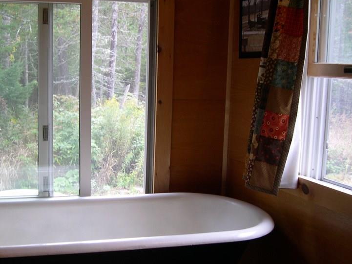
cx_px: 125
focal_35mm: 54
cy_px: 150
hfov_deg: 35.3
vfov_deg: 27.0
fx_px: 549
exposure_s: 1/36.7
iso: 100
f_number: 2.8
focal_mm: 8
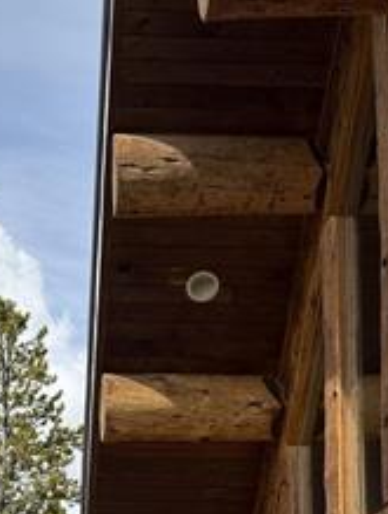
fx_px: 1252
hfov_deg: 17.5
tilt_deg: +6.8
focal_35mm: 84
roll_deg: -0.1
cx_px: 78
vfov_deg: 21.4
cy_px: 634
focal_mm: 6.76
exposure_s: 1/3953
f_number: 1.78
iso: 80
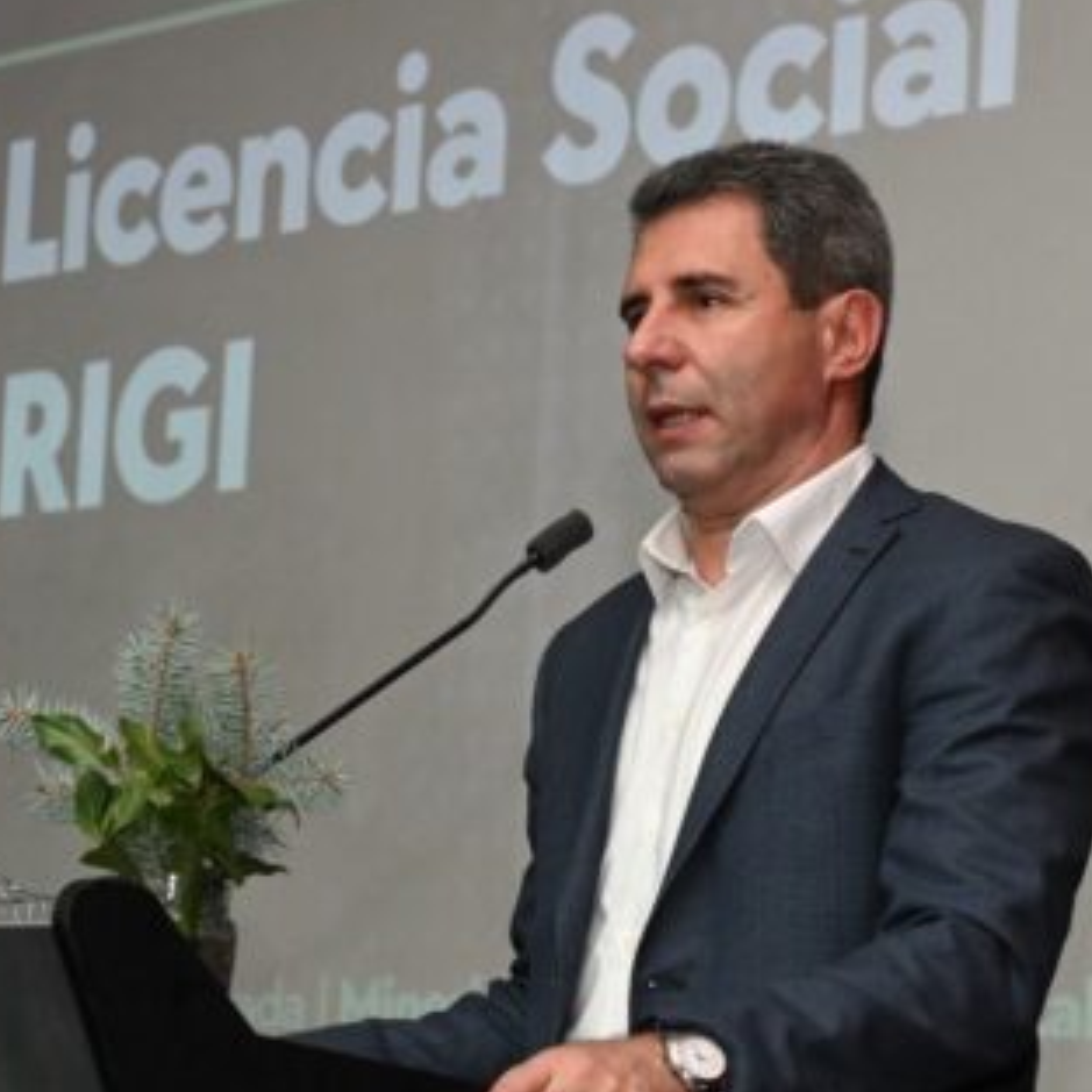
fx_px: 4319
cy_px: 595
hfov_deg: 14.4
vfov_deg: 14.4
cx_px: 286
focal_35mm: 121
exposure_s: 1/200
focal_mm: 58
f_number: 6.3
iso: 5000
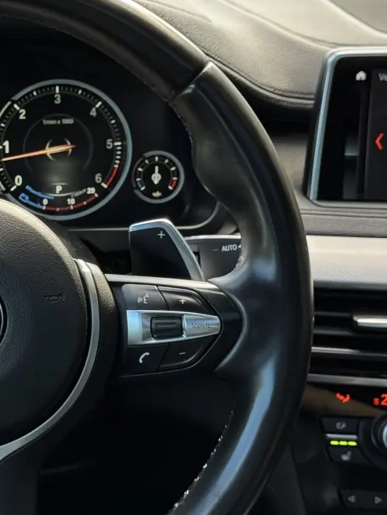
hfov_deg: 13.8
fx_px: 1564
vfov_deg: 18.7
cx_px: -27
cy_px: 286
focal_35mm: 105
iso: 100
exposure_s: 1/107
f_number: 1.78
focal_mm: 6.76
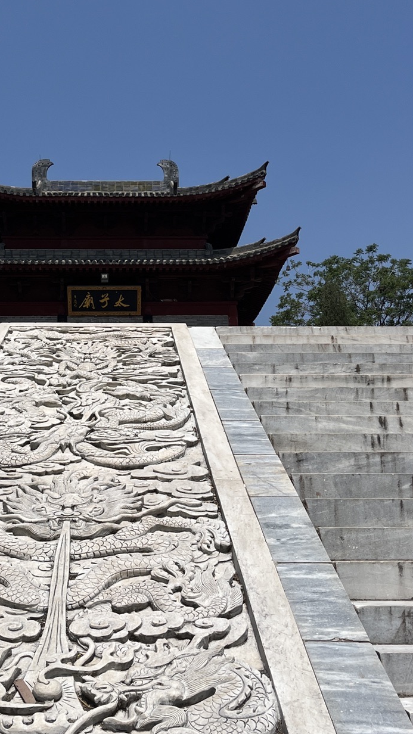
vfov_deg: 44.5
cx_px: 125
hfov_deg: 25.8
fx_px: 896
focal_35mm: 46
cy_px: 324
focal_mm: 5.1
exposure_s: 1/8403
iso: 50
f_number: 1.6
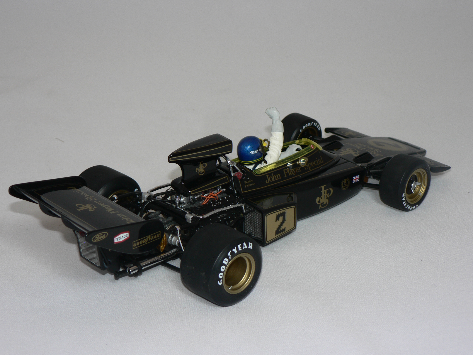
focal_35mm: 79
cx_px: 236
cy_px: 178
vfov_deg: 18.7
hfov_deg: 24.7
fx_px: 1079
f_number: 3.2
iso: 80
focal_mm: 13.1
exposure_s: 1/60
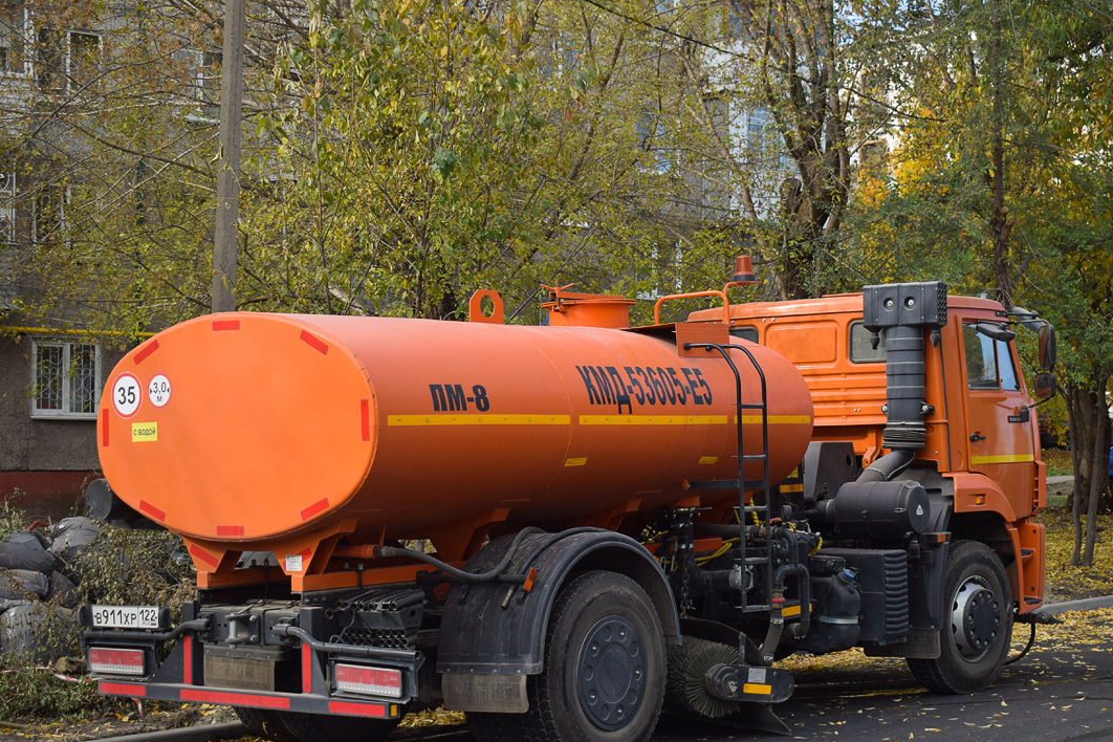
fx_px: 1886
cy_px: 409
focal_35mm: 61
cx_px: 580
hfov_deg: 32.9
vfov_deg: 22.3
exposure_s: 1/400
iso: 200
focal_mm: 36
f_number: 5.6
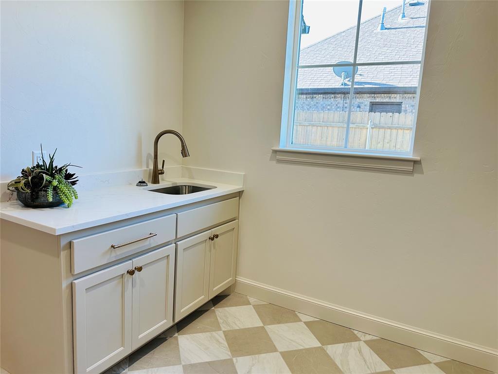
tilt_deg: -9.6
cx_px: 249
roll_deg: -2.8
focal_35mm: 24
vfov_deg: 56.8
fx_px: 345
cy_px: 187
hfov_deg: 71.6
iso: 100
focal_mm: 6.86
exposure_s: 1/129
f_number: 1.78
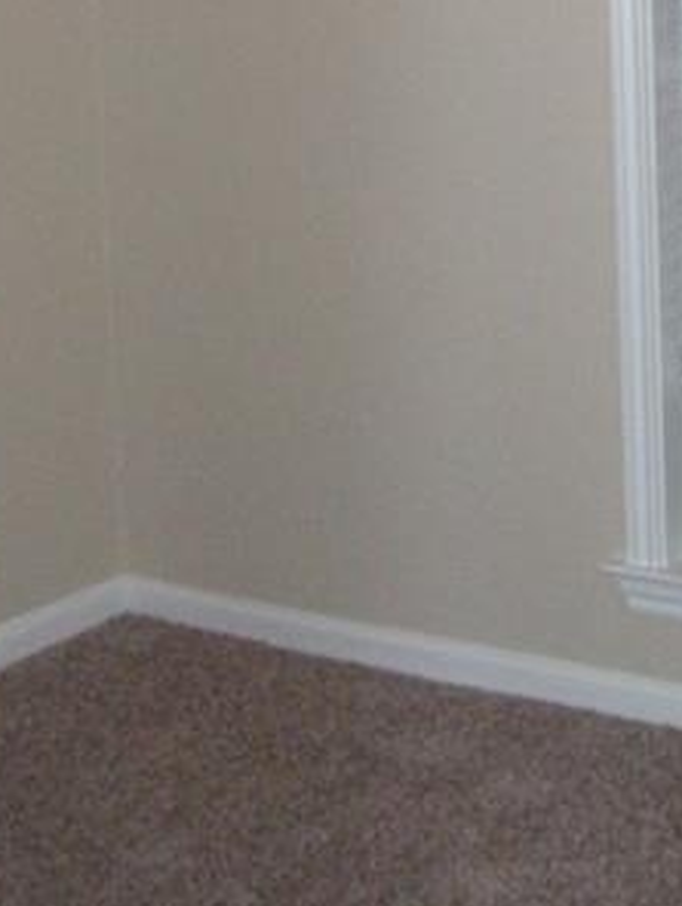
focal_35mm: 91
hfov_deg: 16.2
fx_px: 2385
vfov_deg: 20.6
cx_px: 547
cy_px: -55
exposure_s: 1/60
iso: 400
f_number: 3.8
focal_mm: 5.9
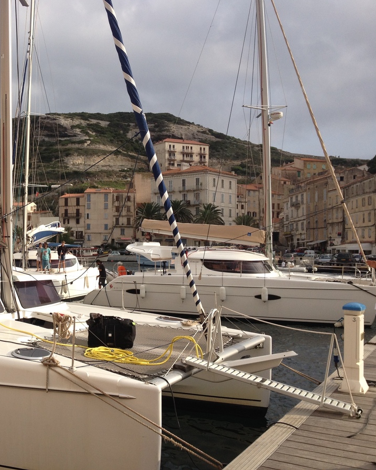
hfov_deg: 31.7
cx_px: 62
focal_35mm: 46
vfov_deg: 40.3
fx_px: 640
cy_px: 233
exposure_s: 1/1577
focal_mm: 4.28
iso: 64
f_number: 2.4
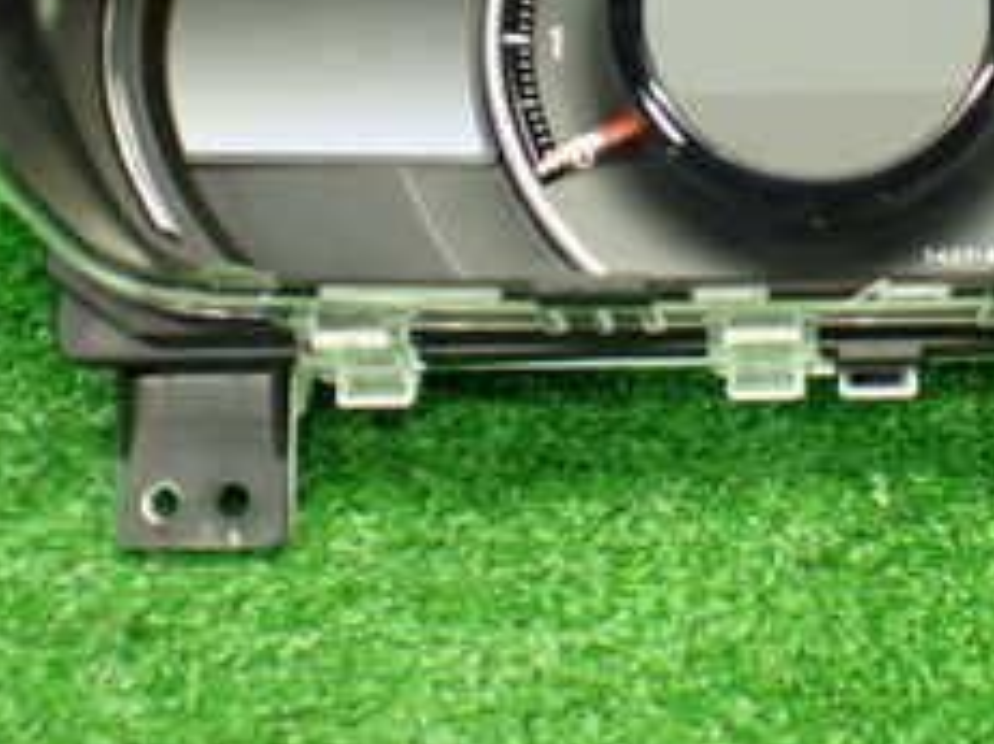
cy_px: 0
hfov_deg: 24.7
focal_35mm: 78
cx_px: 787
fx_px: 2239
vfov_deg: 18.4
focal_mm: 5.4
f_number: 2.3
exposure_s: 1/100
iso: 800
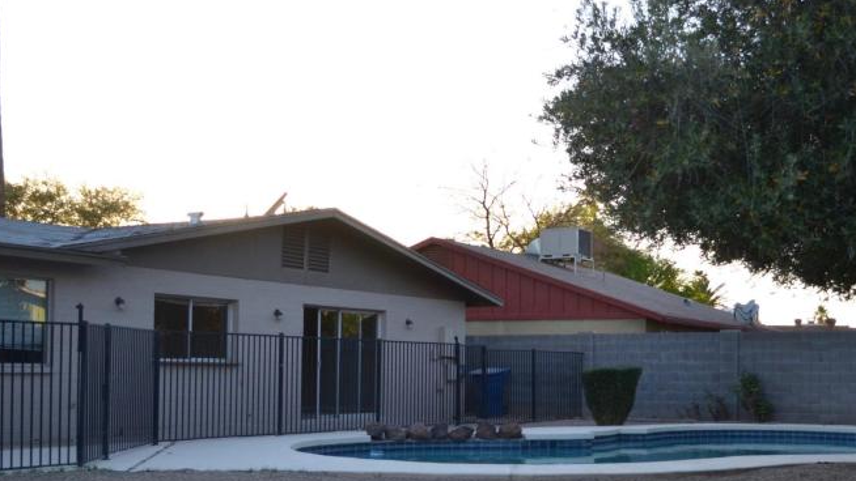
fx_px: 1135
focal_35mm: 50
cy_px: 352
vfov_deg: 23.7
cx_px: 557
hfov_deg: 40.9
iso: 500
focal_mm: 18
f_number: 3.5
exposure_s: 1/1250
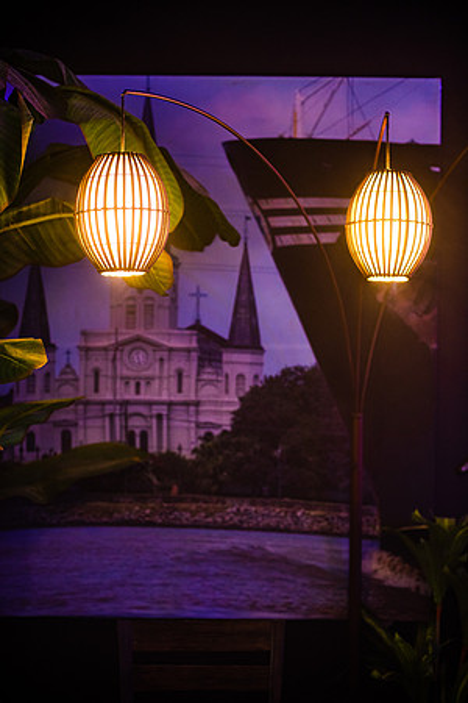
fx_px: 975
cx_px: 234
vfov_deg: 39.6
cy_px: 352
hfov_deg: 27.0
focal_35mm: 50
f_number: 2.5
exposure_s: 1/125
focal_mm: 50
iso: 400
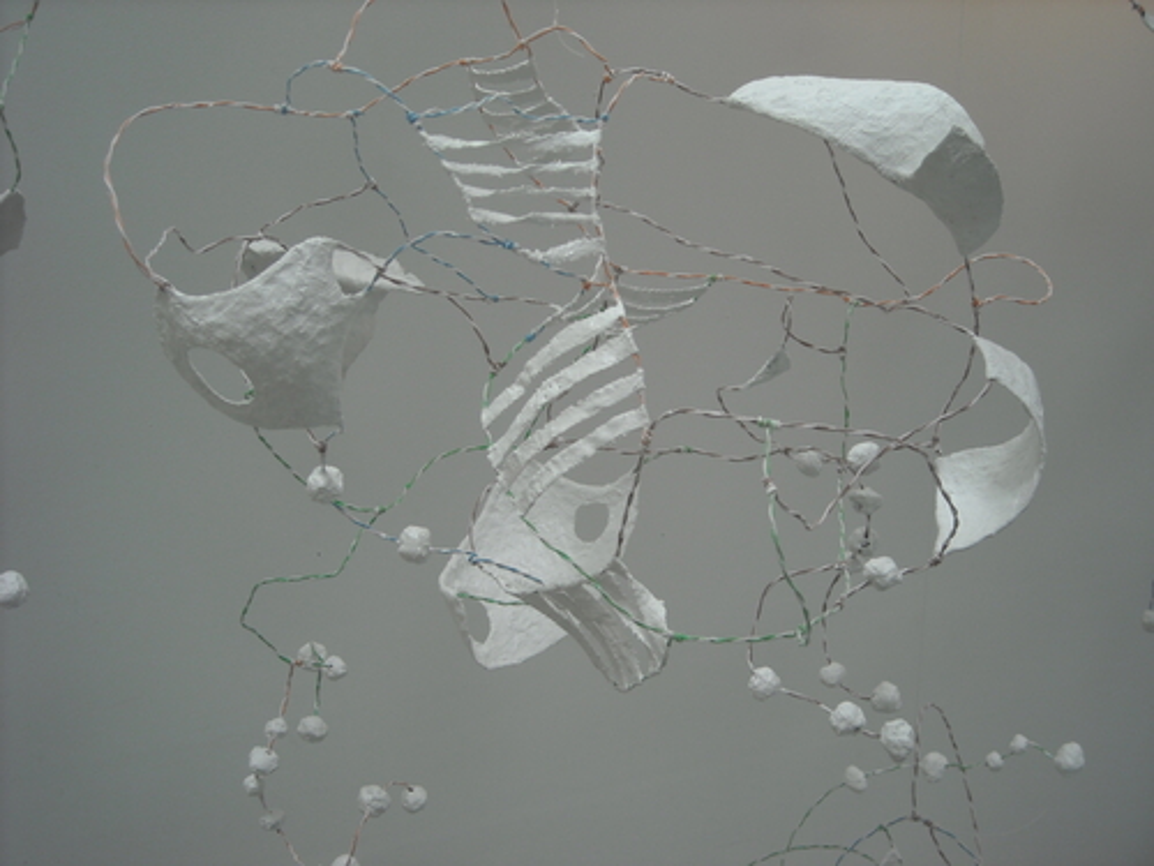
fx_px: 1634
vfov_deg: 29.7
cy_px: 433
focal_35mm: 49
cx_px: 577
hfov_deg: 38.9
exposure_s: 1/105
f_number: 3.2
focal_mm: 7.92
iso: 64
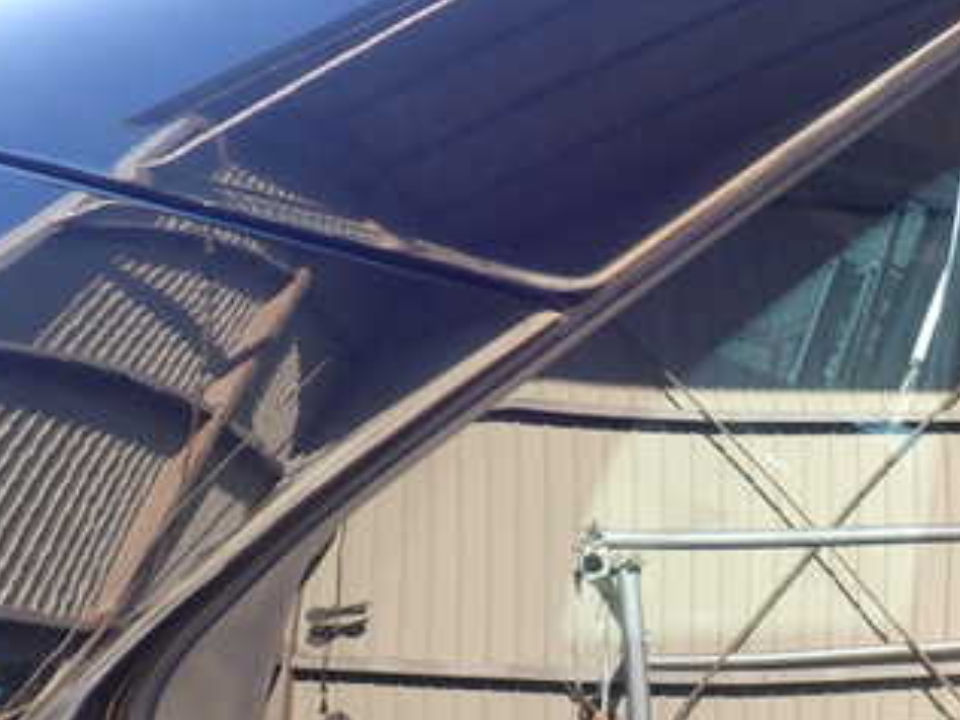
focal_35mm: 57
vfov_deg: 25.7
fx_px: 1581
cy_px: 365
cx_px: 629
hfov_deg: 33.5
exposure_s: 1/60
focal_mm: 5.4
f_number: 3.2
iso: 100
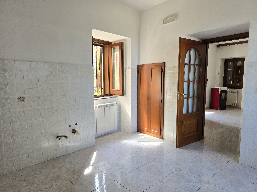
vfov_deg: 58.9
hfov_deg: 73.9
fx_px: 171
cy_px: 96
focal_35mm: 23
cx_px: 128
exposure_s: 1/180
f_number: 1.7
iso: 100
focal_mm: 6.3
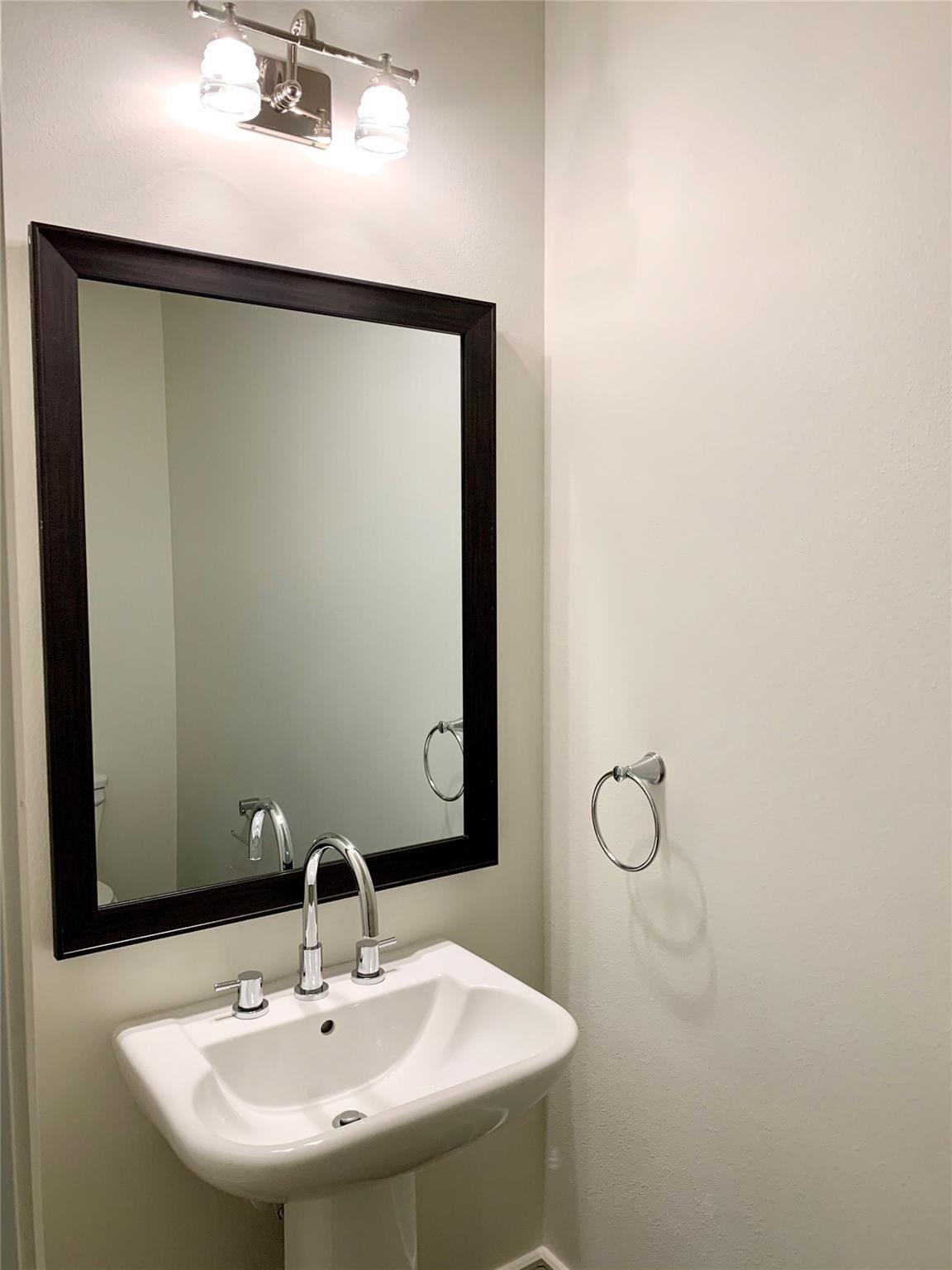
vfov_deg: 67.3
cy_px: 635
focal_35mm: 26
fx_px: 953
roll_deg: +2.6
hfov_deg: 53.1
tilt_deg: -3.1
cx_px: 476
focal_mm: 4.25
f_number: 1.8
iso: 80
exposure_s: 1/60
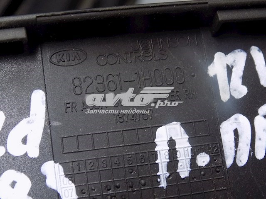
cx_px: 133
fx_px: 453
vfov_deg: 24.8
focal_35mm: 59
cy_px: 100
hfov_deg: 32.7
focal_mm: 10.5
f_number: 4
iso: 400
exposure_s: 1/30
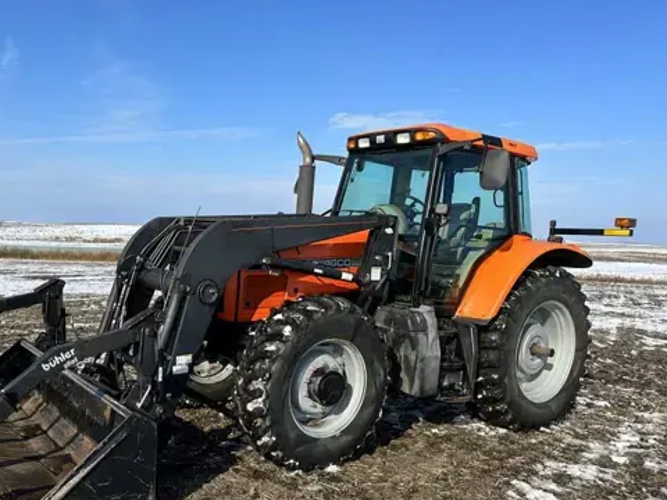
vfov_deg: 44.1
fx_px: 617
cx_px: 254
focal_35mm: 32
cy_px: 279
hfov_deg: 56.2
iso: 80
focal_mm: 6.86
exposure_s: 1/6623
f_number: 1.78
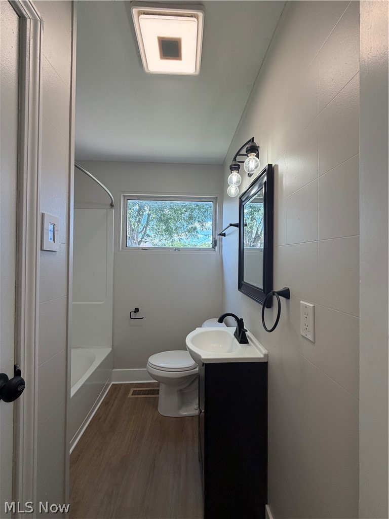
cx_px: 194
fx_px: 210
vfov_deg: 102.1
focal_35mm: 14
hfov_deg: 85.7
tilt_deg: +1.1
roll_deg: +0.8
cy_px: 260
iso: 80
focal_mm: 2.22
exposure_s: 1/120
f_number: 2.2
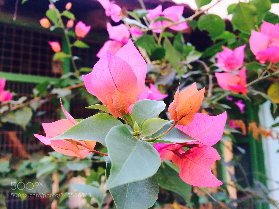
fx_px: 234
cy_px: 104
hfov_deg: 61.7
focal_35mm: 29
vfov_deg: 48.2
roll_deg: +2.8
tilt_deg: +10.0
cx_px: 140
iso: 32
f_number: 2.2
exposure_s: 1/215
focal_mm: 4.15
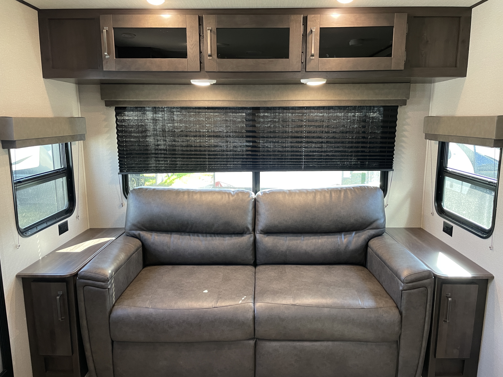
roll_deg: +1.3
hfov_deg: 67.3
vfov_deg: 53.1
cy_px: 188
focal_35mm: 26
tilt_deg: -7.5
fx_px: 378
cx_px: 252
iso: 250
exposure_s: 1/60
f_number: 1.6
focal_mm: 4.2
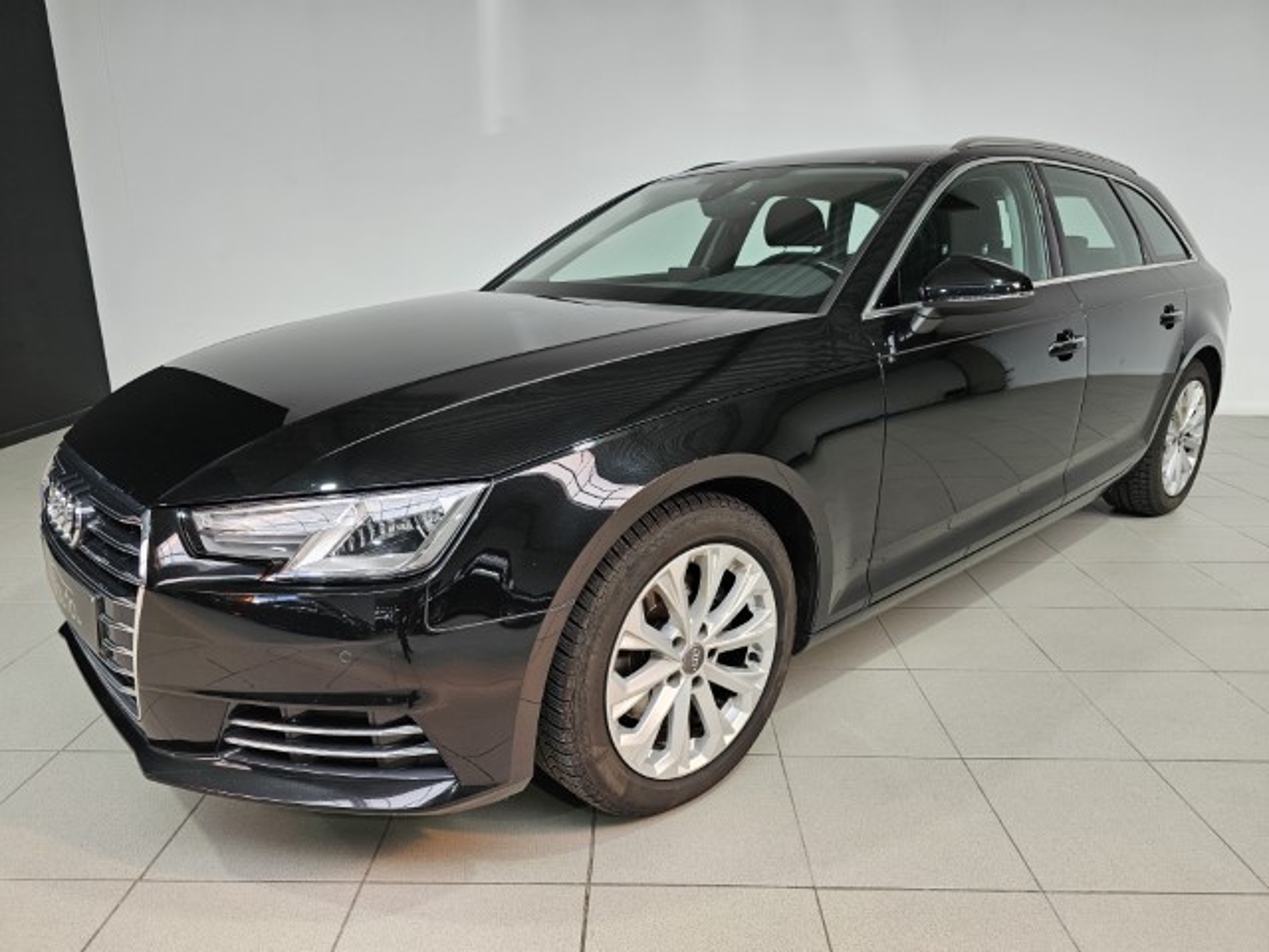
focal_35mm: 23
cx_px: 634
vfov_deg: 58.9
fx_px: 843
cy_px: 476
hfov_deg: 73.9
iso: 50
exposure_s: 1/100
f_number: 1.7
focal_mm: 6.3
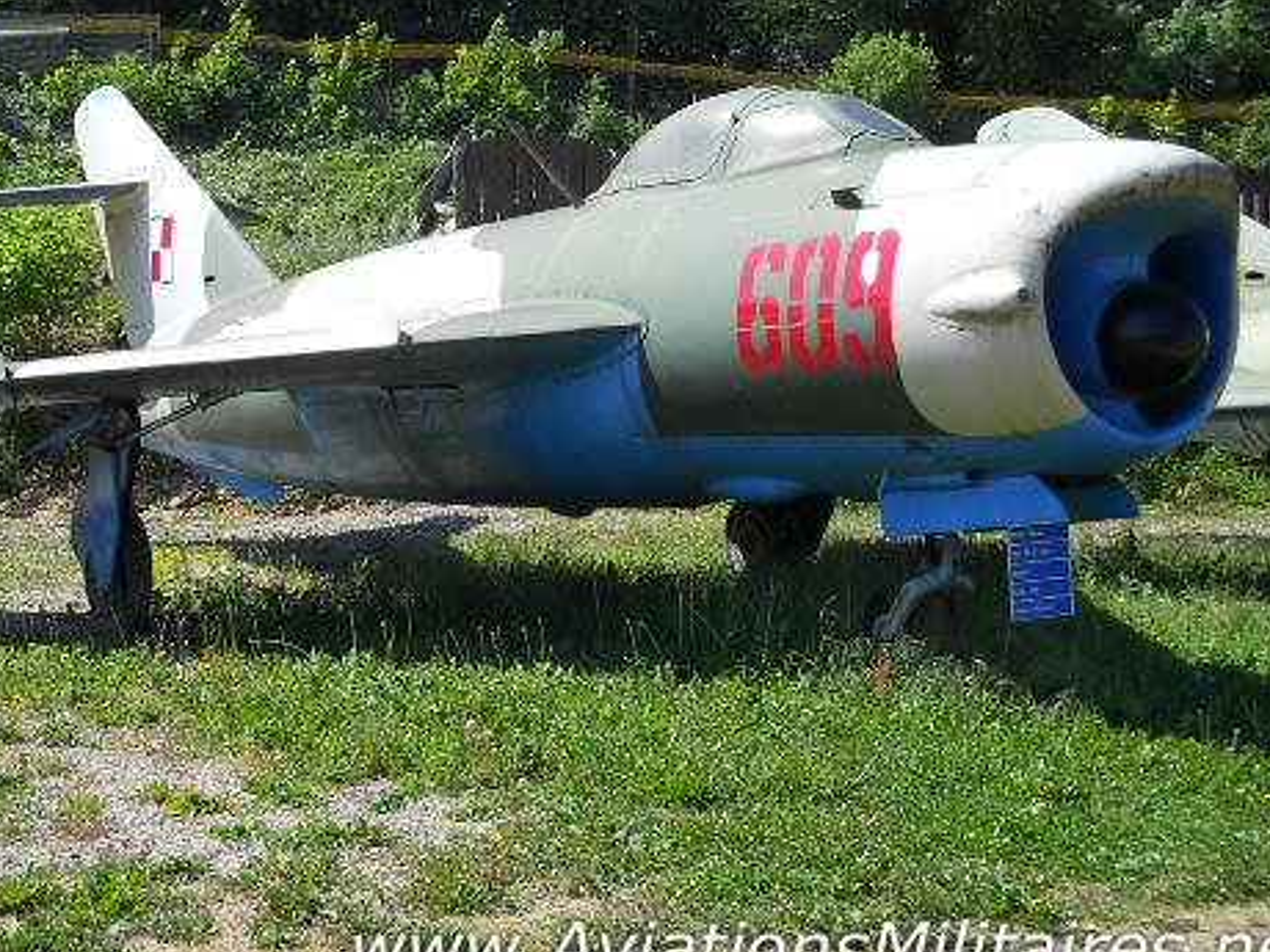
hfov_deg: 33.6
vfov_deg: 25.6
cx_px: 464
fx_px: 2091
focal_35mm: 57
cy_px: 342
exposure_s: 1/200
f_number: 5.5
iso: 80
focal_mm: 6.72
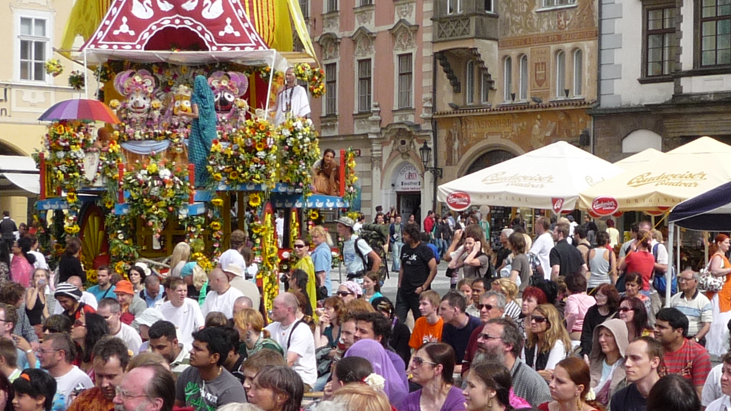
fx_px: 1647
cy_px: 290
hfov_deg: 24.8
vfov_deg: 14.2
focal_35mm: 85
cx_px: 518
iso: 100
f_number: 4.5
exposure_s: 1/500
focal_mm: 5.2
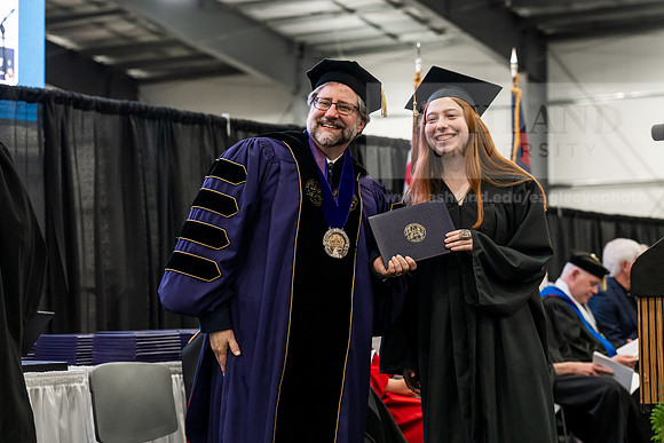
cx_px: 332
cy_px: 222
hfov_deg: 23.9
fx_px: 1568
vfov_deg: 16.1
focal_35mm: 85
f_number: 4.5
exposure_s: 1/200
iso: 4000
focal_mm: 85
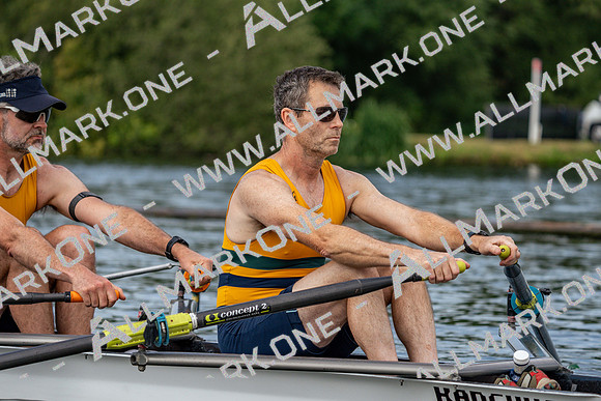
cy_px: 200
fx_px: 3340
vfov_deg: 6.9
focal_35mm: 200
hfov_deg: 10.3
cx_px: 300
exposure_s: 1/1600
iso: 400
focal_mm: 200
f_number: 5.6
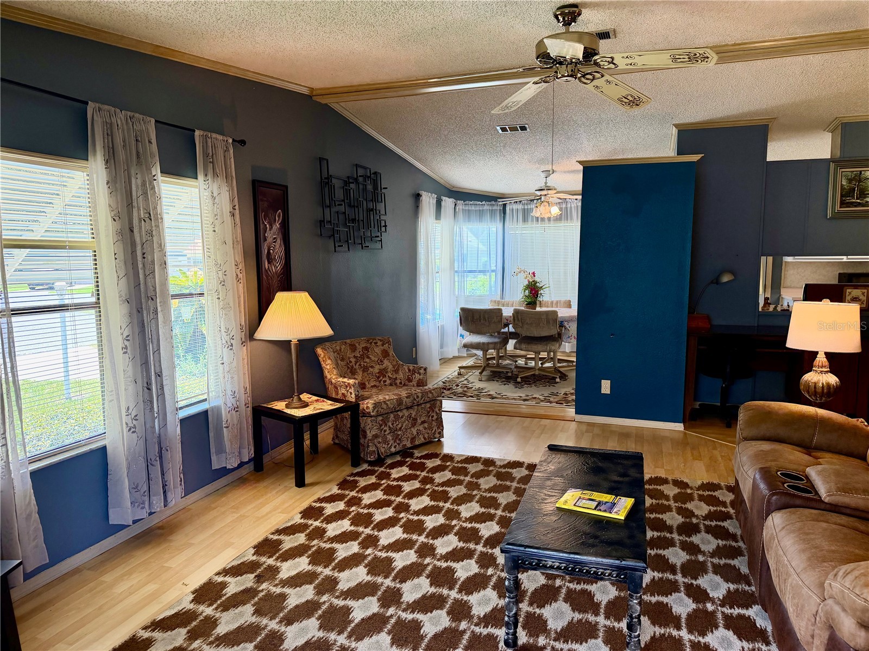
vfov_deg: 56.8
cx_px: 434
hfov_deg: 71.6
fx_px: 602
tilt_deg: -6.6
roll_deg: +0.0
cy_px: 326
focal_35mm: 24
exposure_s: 1/128
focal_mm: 6.76
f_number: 1.78
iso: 200
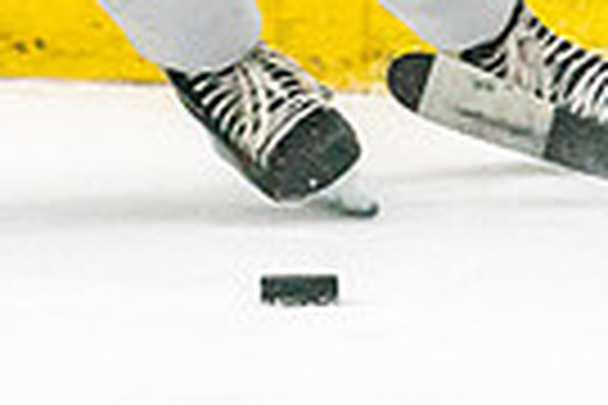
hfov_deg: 1.5
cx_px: 239
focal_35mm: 1337
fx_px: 22579
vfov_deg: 1.0
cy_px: -536
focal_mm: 200
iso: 3200
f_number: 2.8
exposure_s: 1/1250
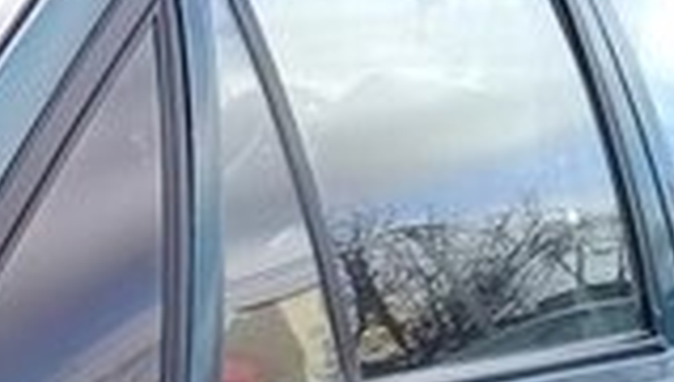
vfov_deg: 8.3
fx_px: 2506
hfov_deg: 15.2
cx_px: 131
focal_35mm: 140
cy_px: 745
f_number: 2.2
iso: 50
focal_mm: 3.3
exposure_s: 1/161
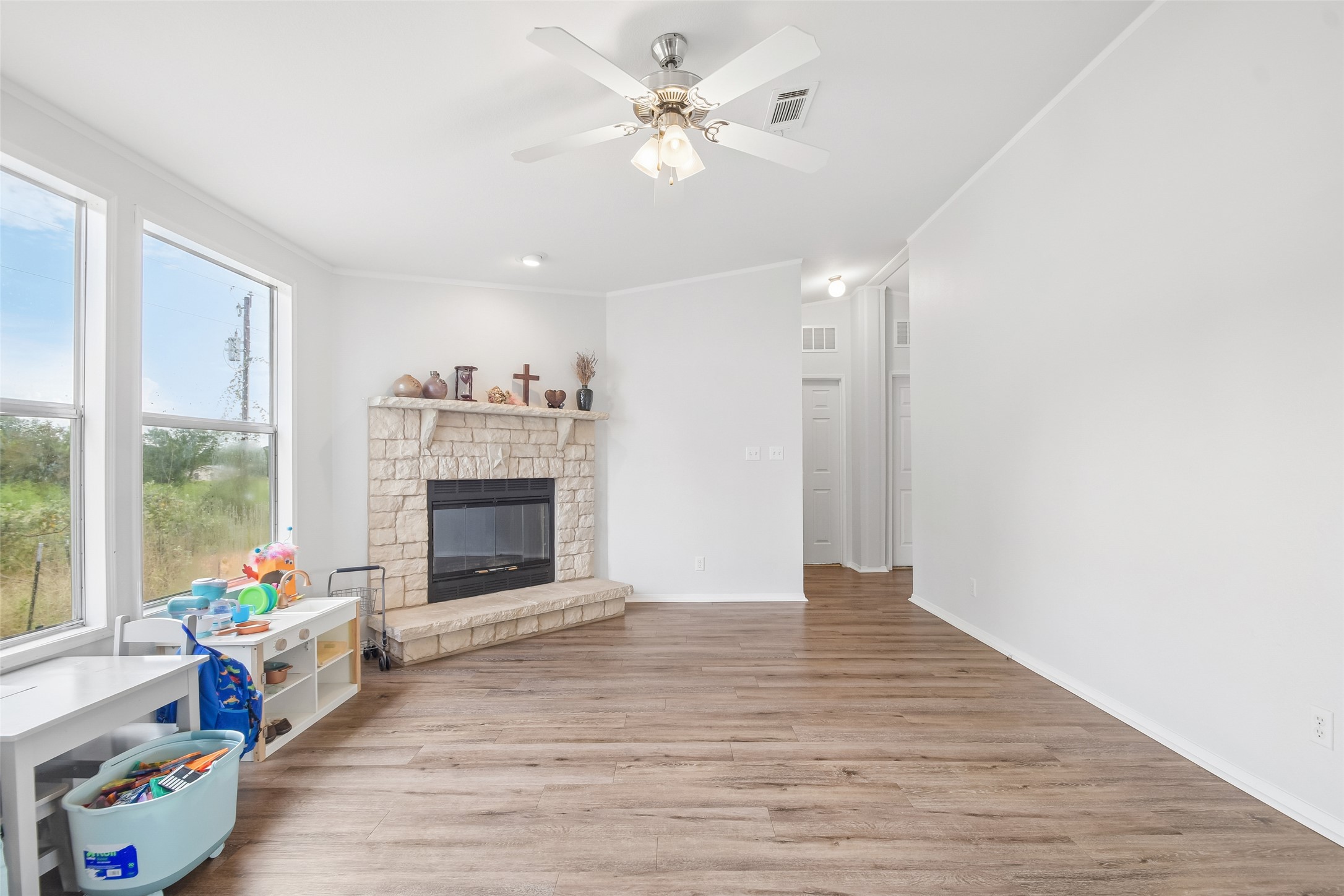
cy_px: 448
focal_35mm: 15
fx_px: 560
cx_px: 672
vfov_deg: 77.3
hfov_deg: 100.4
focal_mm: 10
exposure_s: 1/20
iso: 400
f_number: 8
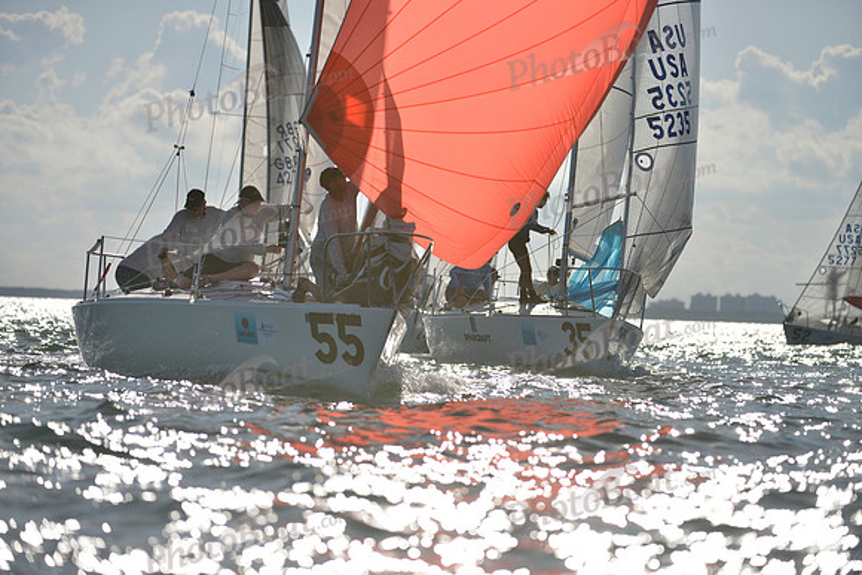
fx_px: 4790
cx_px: 431
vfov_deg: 6.9
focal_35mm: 200
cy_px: 288
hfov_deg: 10.3
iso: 200
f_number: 4
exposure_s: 1/6400
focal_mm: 200
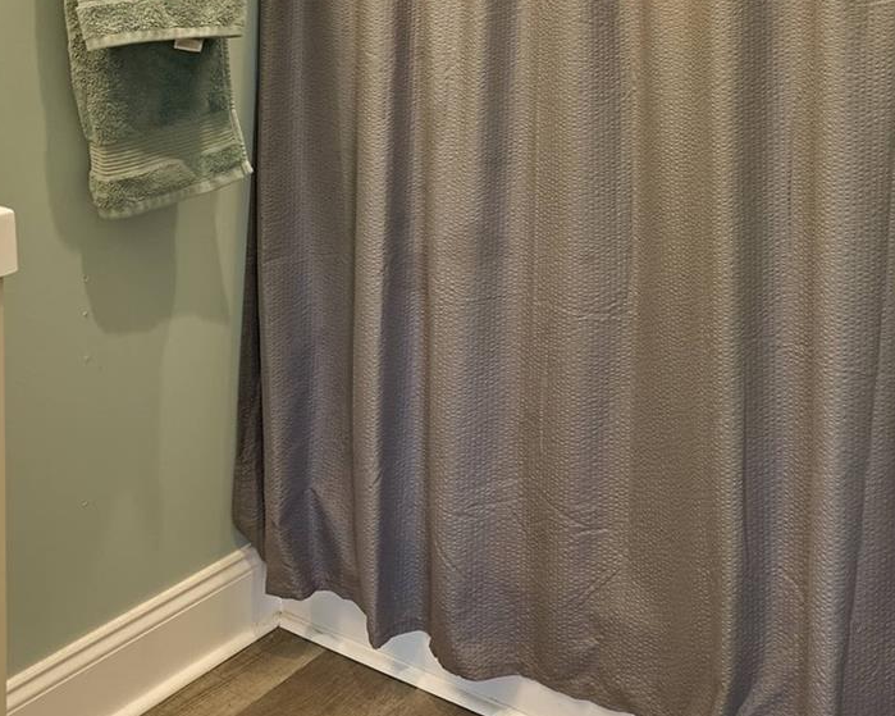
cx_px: 579
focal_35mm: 44
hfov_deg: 41.6
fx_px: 1165
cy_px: -80
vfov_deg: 30.4
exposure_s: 1/20
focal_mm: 16
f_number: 9
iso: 800
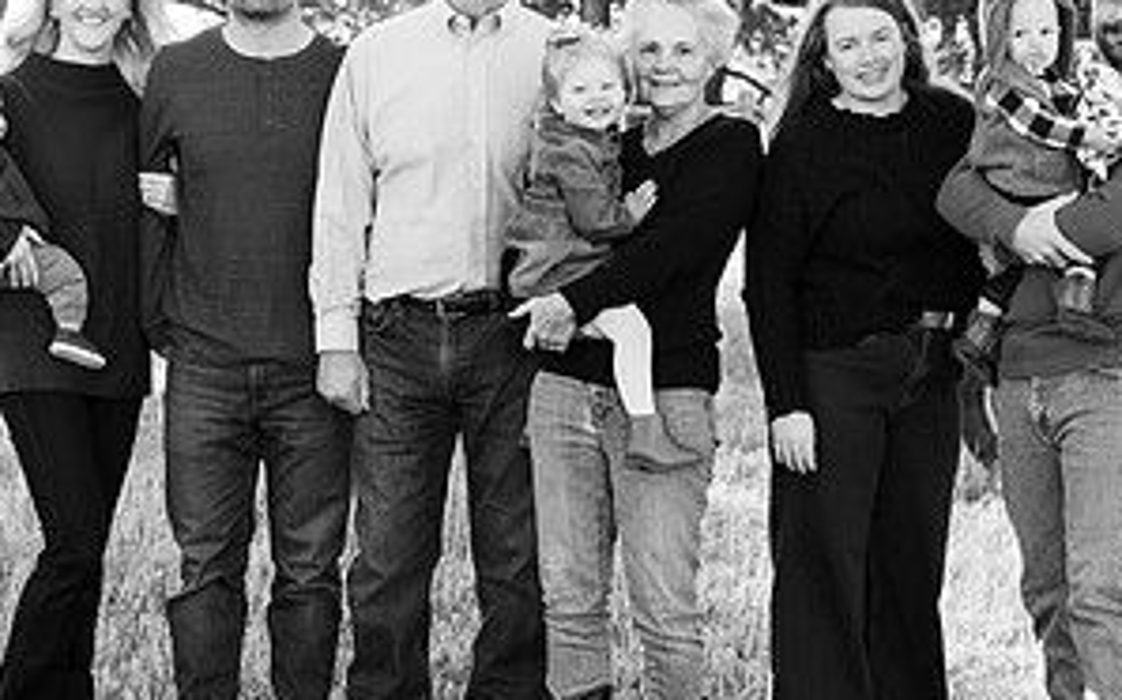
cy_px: 228
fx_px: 4249
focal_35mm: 139
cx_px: 847
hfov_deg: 15.0
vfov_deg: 9.4
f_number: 7.1
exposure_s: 1/320
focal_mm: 70
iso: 1000
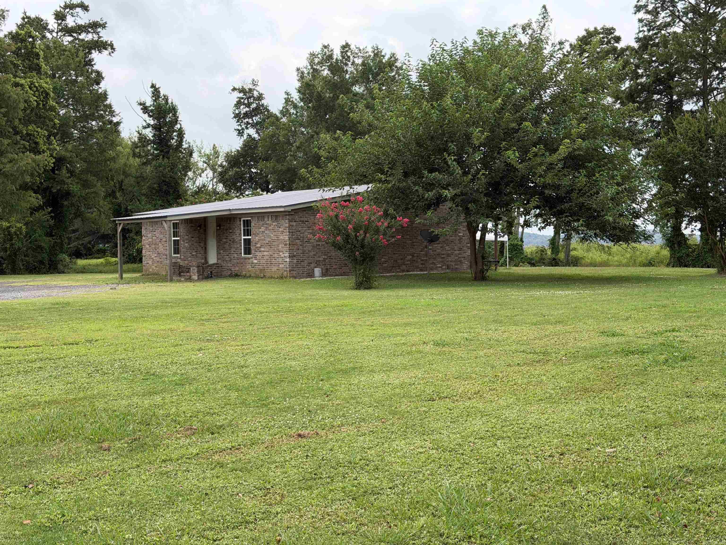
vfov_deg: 30.3
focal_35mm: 48
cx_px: 363
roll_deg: +1.1
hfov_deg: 39.7
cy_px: 272
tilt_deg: -1.7
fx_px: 1007
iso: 100
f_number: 1.78
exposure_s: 1/3226
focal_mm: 6.76
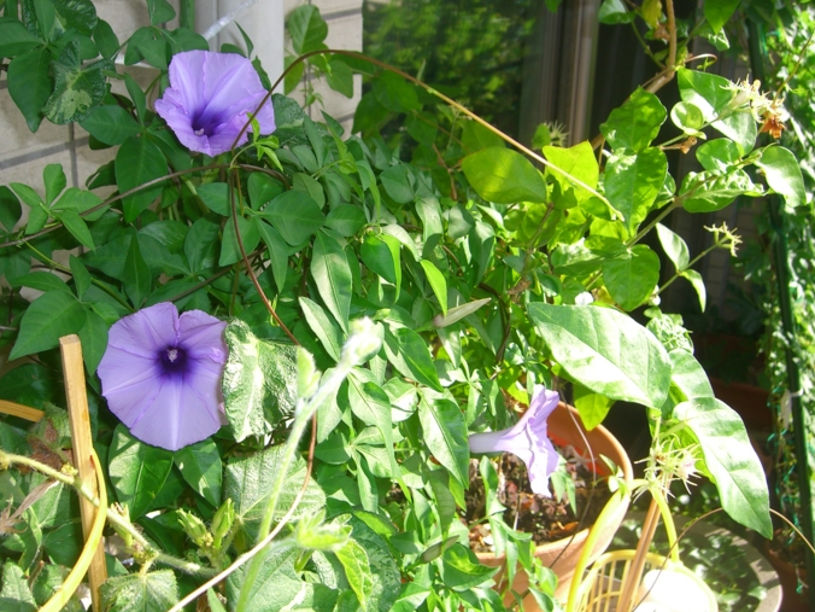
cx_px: 368
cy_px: 293
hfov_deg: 42.0
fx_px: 1059
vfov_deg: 32.2
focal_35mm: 45
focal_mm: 7.9
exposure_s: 1/250
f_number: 4
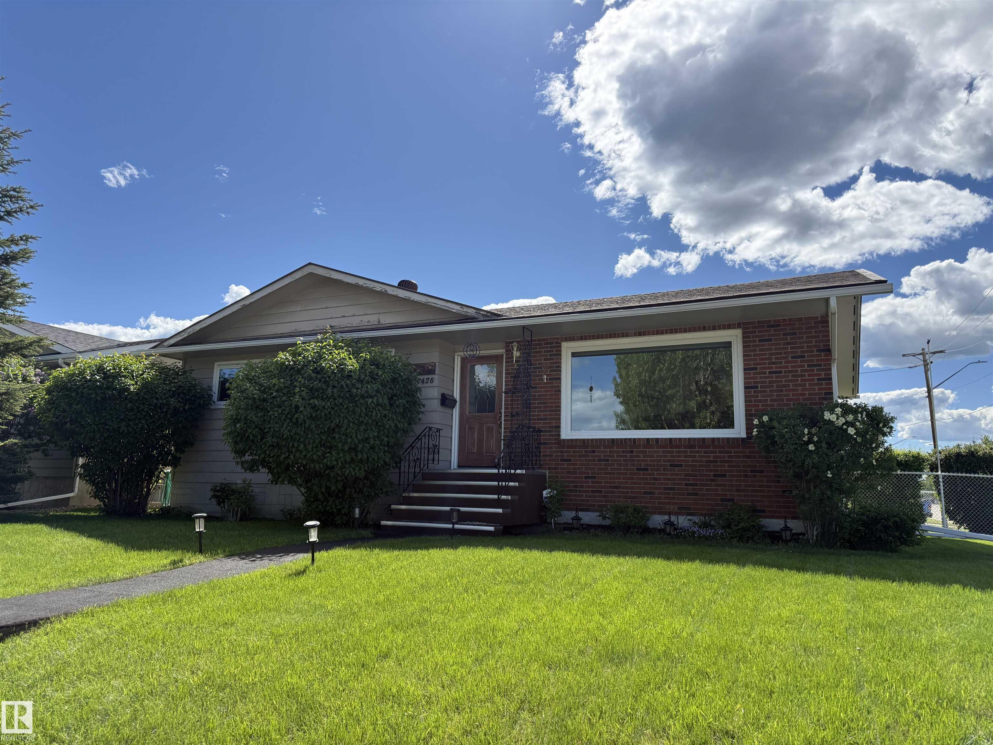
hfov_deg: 71.6
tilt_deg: +10.3
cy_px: 372
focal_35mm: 24
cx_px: 496
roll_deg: -0.3
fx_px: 688
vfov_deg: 56.8
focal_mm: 6.76
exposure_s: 1/3953
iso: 100
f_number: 1.78
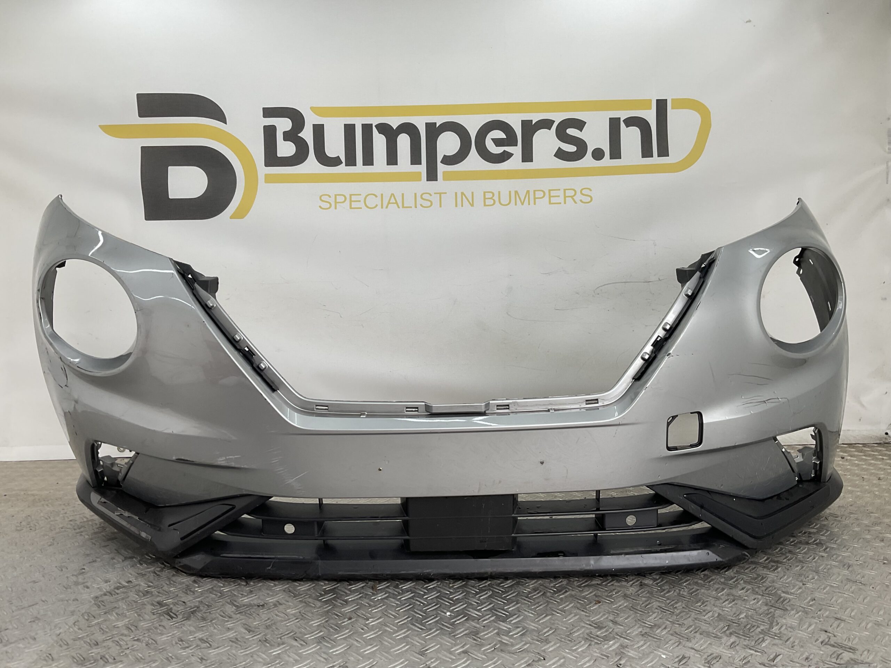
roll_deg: -0.2
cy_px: 334
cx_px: 446
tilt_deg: -7.6
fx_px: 746
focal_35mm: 29
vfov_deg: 48.2
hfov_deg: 61.7
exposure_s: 1/185
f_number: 1.8
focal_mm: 3
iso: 16
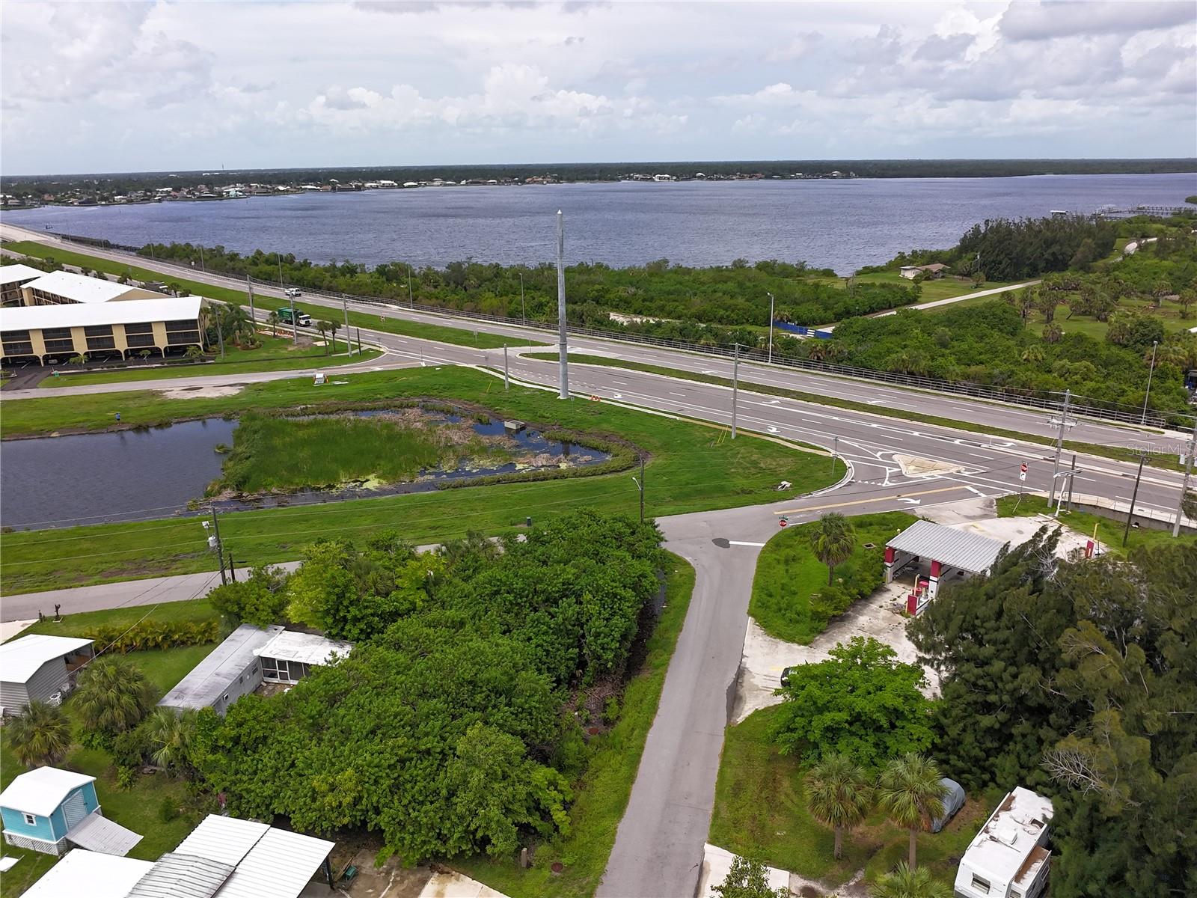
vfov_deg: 56.8
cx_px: 598
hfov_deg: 71.6
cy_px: 449
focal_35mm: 24
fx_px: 830
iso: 100
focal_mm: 4.55
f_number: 2.8
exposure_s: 1/800
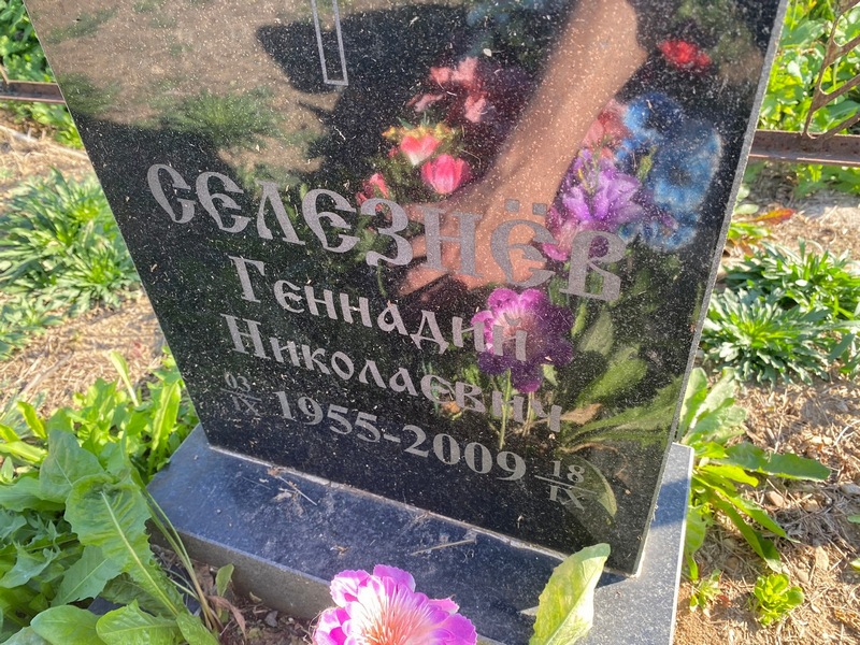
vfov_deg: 53.1
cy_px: 322
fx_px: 646
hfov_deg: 67.3
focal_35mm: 26
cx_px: 430
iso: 32
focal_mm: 4.25
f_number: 1.8
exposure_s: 1/204
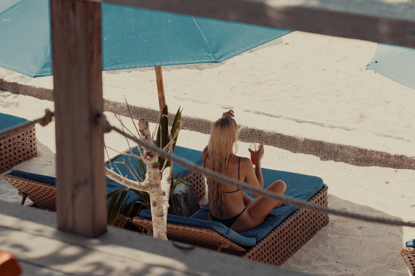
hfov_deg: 16.6
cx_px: 228
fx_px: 1418
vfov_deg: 11.1
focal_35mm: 123
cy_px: 138
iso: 100
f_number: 7.1
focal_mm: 105
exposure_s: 1/500
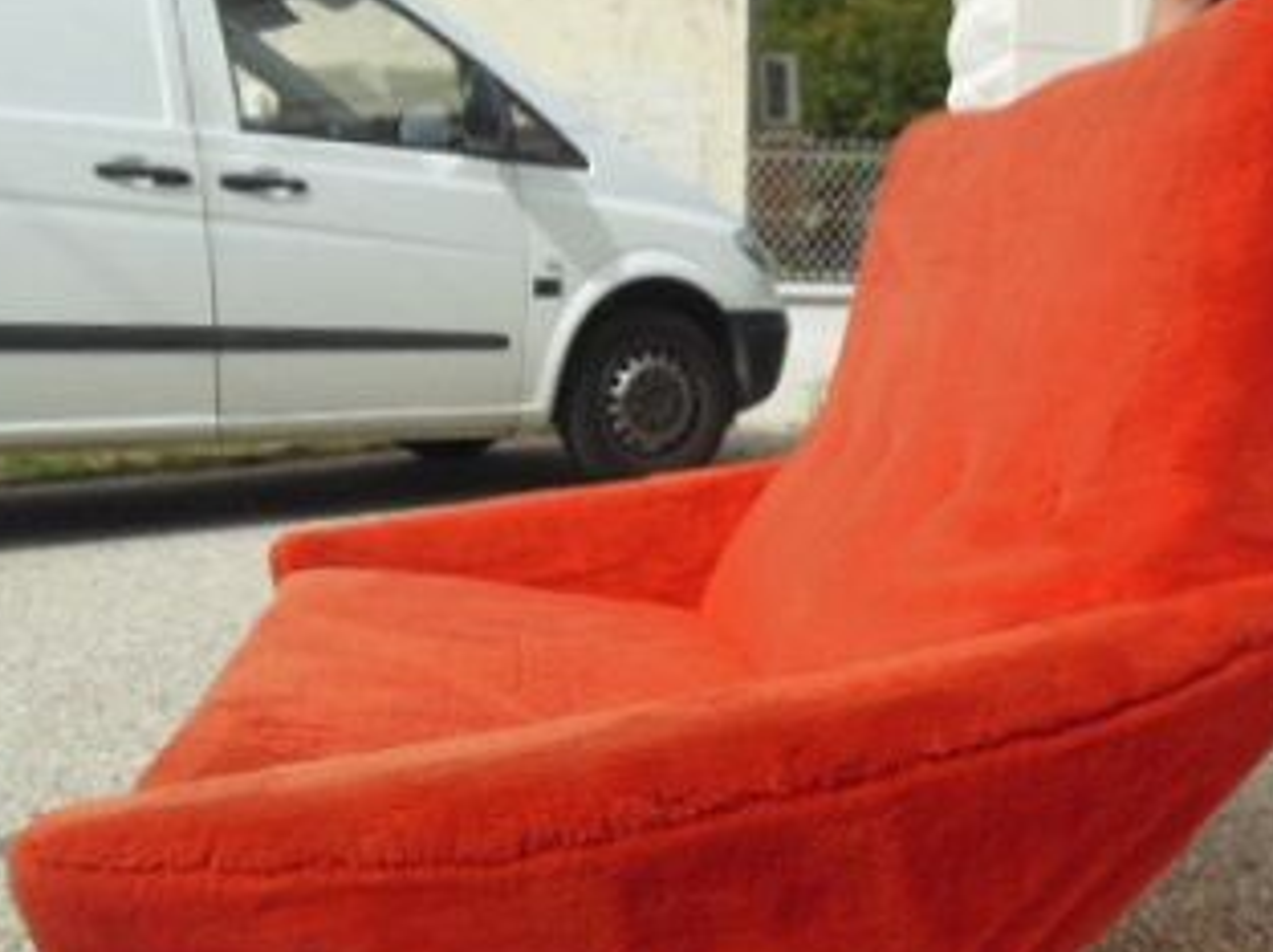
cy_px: 753
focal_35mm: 48
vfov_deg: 29.6
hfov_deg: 39.3
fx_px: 1763
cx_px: 830
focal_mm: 4.5
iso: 125
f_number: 6.4
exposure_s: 1/640
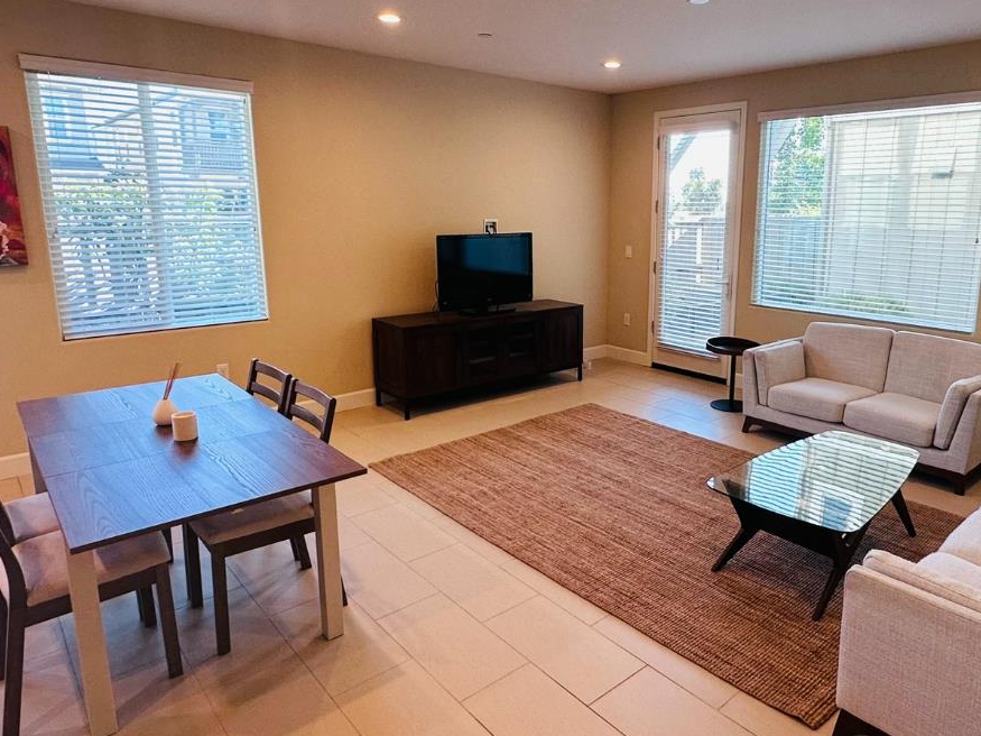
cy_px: 333
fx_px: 680
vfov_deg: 56.7
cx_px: 584
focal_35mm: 24
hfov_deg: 70.9
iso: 125
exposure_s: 1/120
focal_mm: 2.22
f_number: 2.2
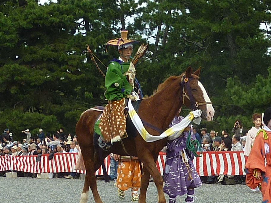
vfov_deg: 13.0
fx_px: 892
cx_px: 176
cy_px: 136
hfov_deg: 17.2
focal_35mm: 114
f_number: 4
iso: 80
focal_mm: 4.7
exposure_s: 1/400
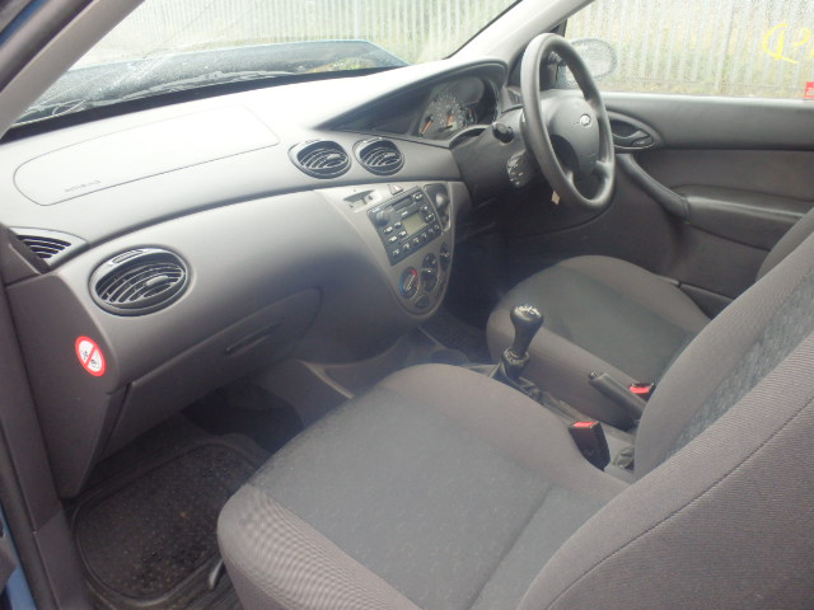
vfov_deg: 49.7
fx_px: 658
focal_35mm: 28
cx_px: 407
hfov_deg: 63.4
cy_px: 305
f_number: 3.9
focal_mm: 5
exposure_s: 1/50
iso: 200
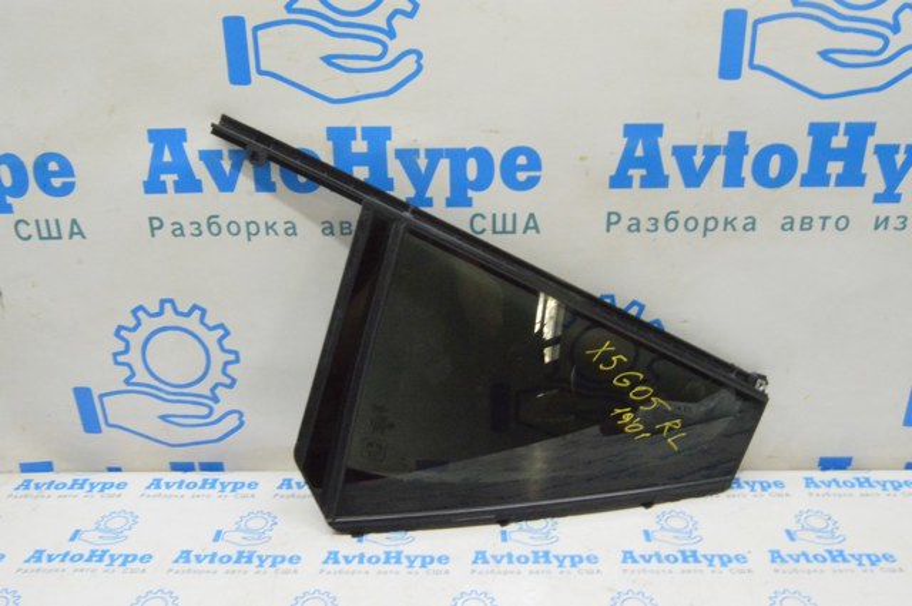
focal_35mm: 33
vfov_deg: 39.9
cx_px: 456
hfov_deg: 57.3
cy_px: 303
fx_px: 835
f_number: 20
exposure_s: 1/15
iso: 6400
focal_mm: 22
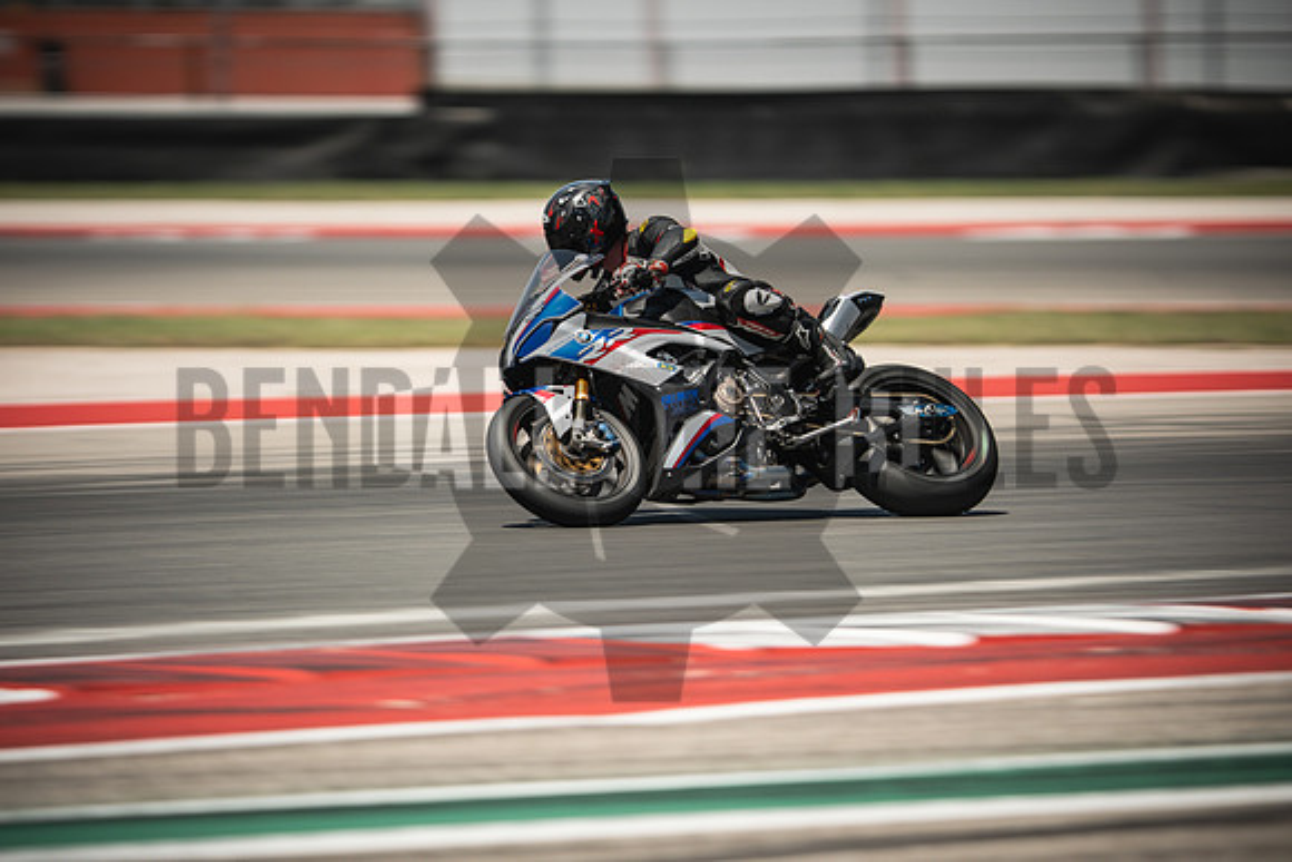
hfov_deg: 6.9
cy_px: 431
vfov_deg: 4.6
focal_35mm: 300
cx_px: 646
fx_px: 10769
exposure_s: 1/250
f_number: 2
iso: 160
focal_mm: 200
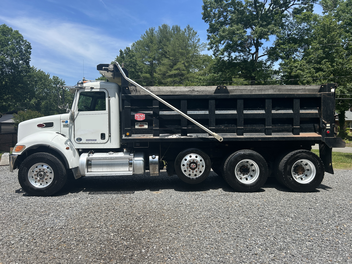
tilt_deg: -1.5
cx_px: 176
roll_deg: -1.1
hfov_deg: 67.3
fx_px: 264
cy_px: 132
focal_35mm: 26
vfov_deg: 53.1
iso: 50
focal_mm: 5.7
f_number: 1.5
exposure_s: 1/3165
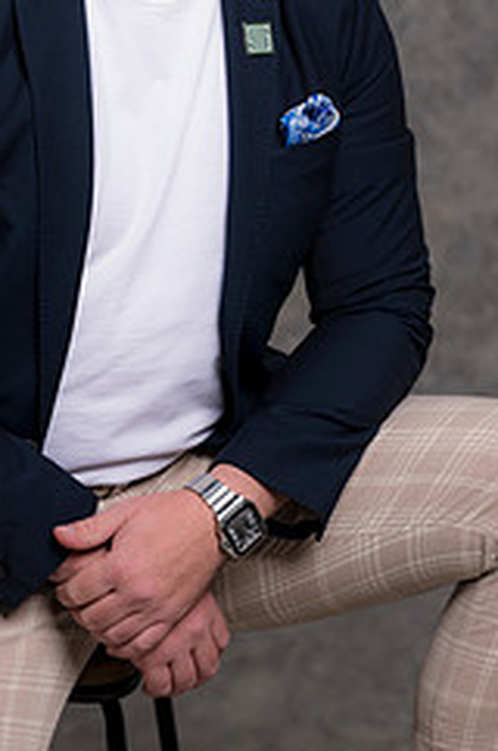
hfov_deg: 8.6
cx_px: 124
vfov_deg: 12.8
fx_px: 3309
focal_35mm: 159
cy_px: 103
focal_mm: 85
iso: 200
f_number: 5
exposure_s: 1/200
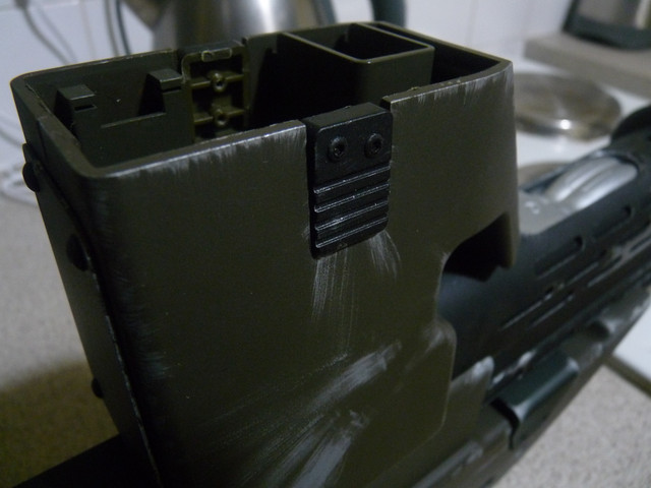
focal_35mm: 27
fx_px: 508
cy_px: 244
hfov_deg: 65.3
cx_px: 326
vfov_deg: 51.4
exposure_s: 1/15
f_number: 2.8
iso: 400
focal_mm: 4.8
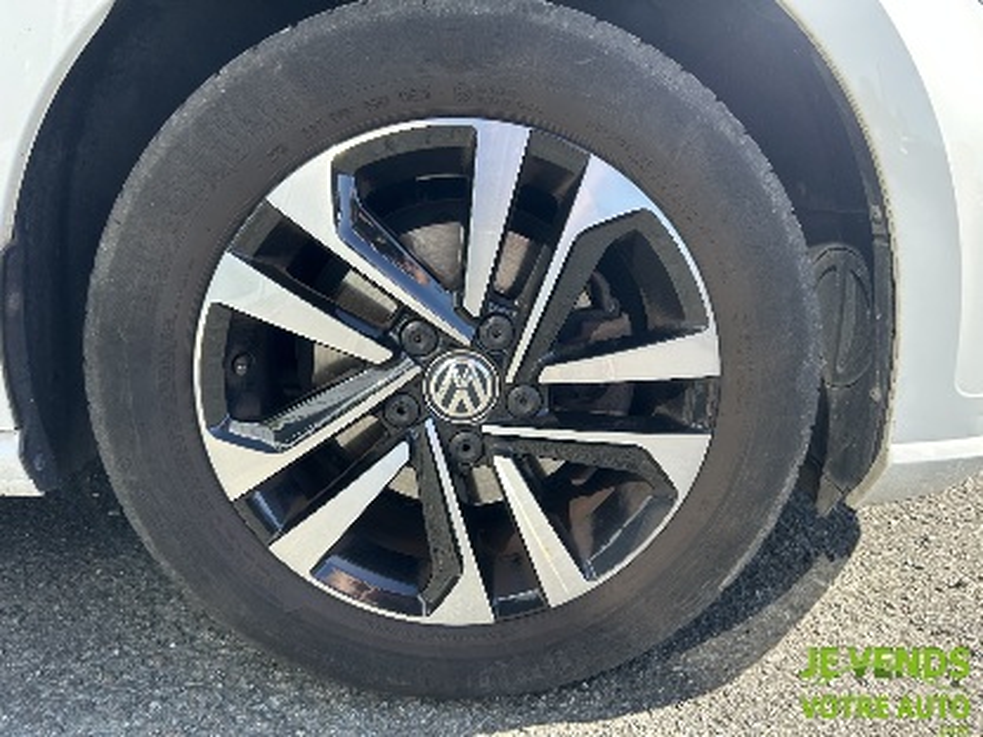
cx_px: 492
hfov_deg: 67.3
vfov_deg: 53.1
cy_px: 368
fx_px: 738
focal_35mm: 26
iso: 50
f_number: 1.5
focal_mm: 5.7
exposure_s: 1/696
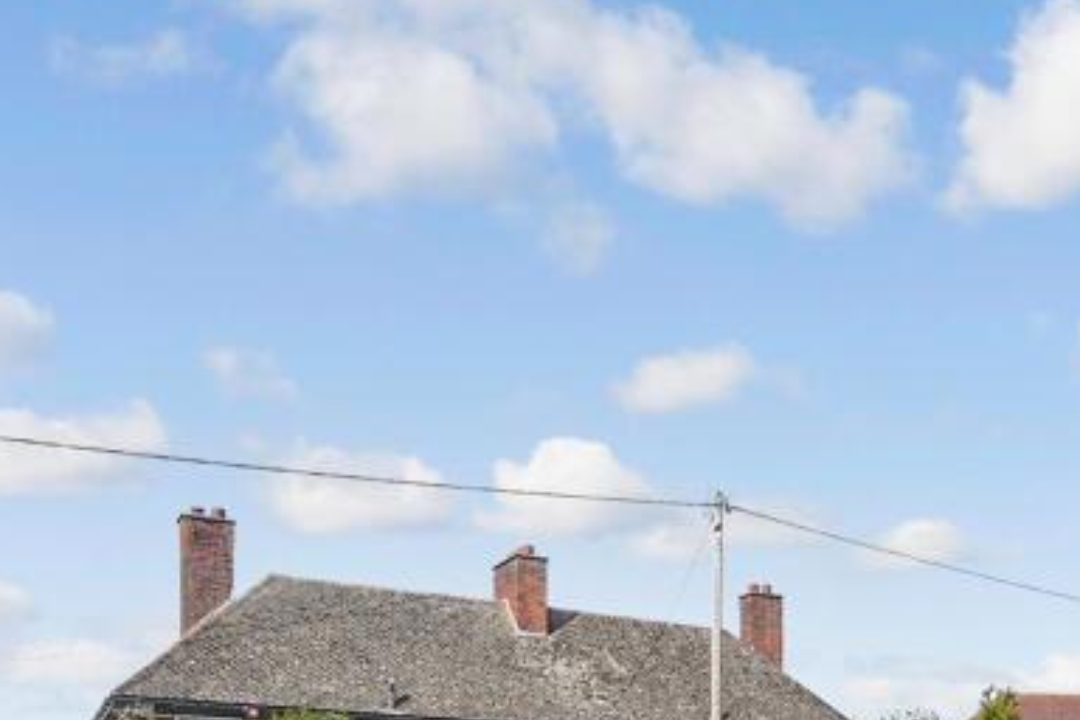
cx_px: 889
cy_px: 879
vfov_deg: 28.7
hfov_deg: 45.6
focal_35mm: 40
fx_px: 1200
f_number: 8
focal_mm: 10
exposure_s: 1/320
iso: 160
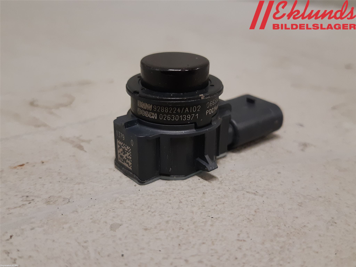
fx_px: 267
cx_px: 178
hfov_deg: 67.3
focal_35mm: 26
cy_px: 134
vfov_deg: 53.1
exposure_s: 1/50
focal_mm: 3.93
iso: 200
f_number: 1.7
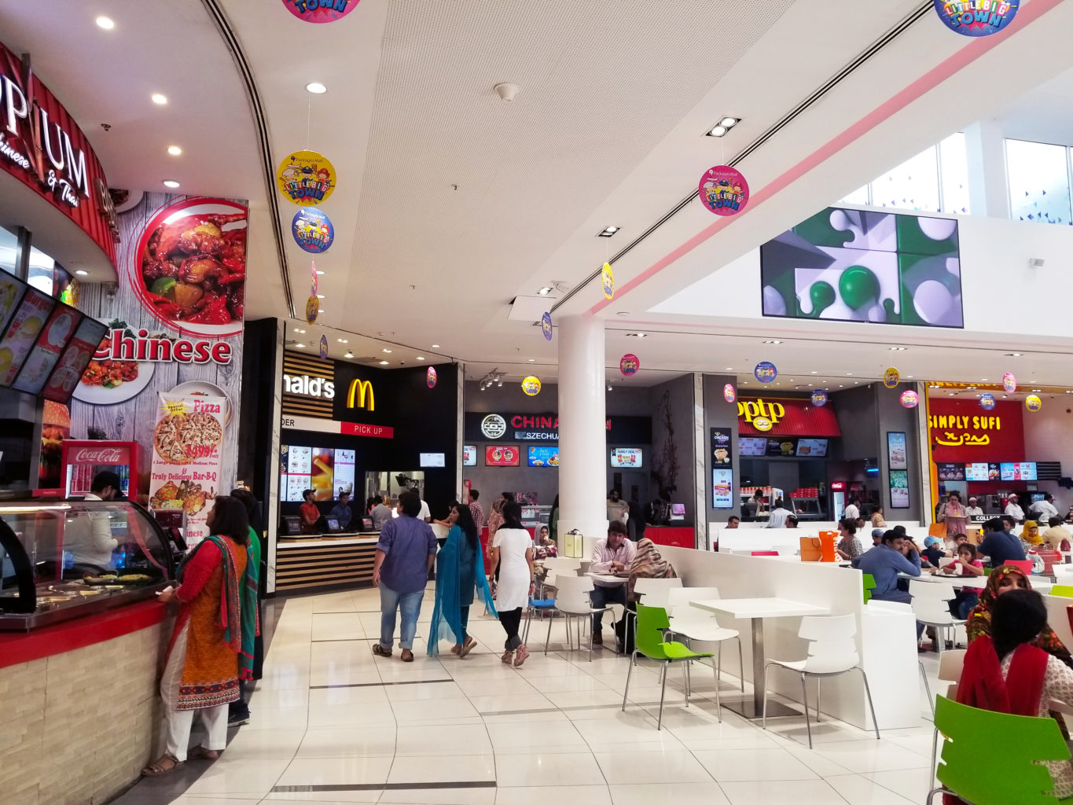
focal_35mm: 26
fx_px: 806
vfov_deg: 53.1
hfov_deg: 67.3
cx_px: 536
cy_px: 402
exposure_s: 1/100
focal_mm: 4.25
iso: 80
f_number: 1.7
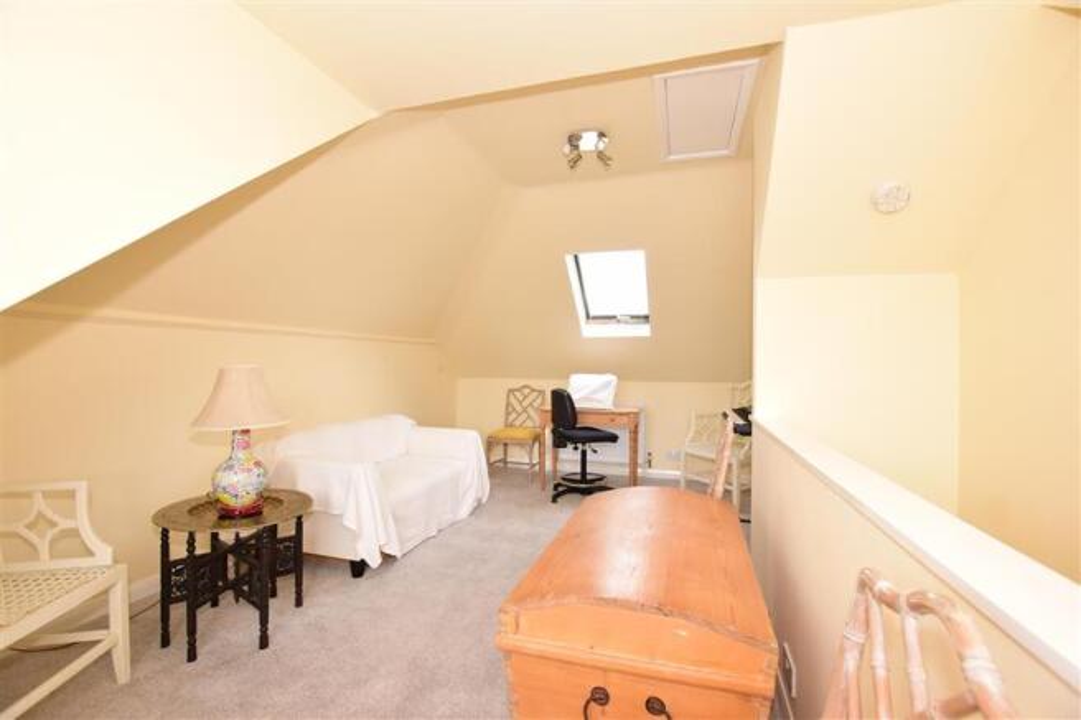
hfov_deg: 100.4
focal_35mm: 15
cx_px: 540
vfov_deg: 77.3
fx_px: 450
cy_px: 360
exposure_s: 1/125
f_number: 5.6
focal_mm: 10
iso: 400
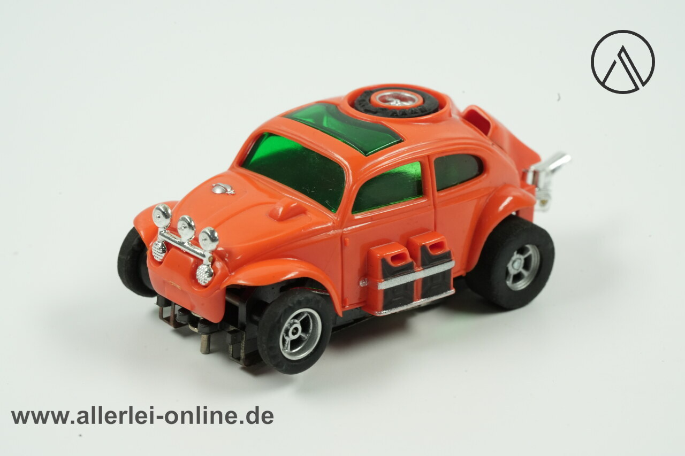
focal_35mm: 90
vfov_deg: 15.2
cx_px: 342
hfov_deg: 22.6
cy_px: 228
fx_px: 1712
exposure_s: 1/30
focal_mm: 90
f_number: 16
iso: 2500
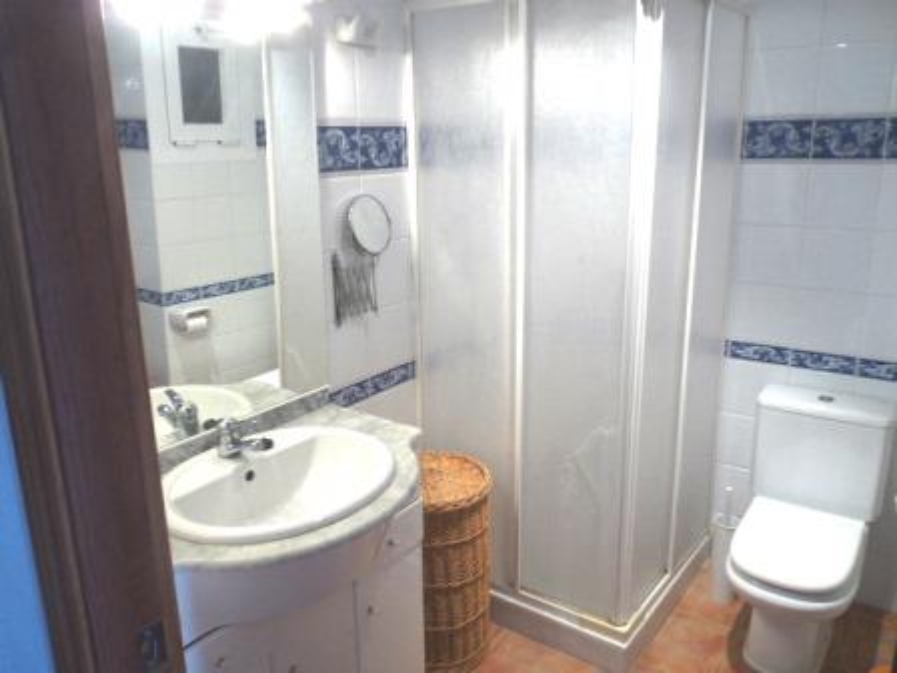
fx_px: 700
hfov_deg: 65.3
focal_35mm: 27
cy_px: 336
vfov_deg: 51.4
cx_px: 448
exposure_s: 1/30
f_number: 2.8
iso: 200
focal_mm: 4.8
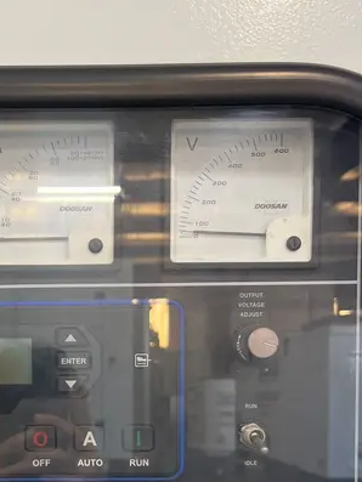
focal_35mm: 48
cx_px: 36
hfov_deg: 29.1
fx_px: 669
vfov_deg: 38.0
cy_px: 396
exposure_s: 1/60
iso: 125
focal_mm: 5.1
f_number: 1.6
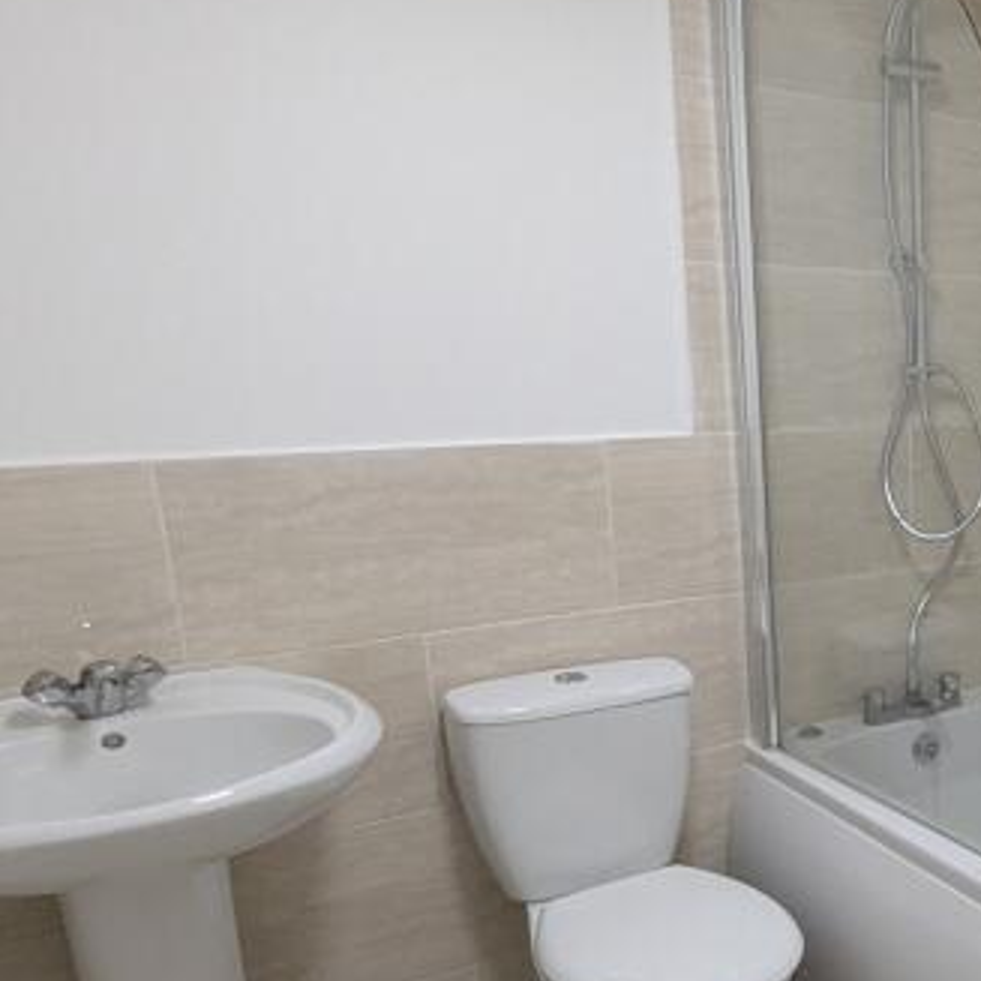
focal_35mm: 36
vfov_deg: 45.5
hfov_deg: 34.4
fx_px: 1154
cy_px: 632
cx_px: 1242
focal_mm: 1.95
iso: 281
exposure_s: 1/100
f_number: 2.2
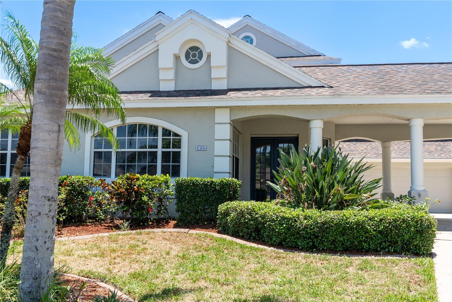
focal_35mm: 35
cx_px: 226
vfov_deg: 37.9
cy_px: 151
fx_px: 440
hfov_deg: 54.4
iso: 500
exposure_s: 1/125
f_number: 16
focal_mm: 35
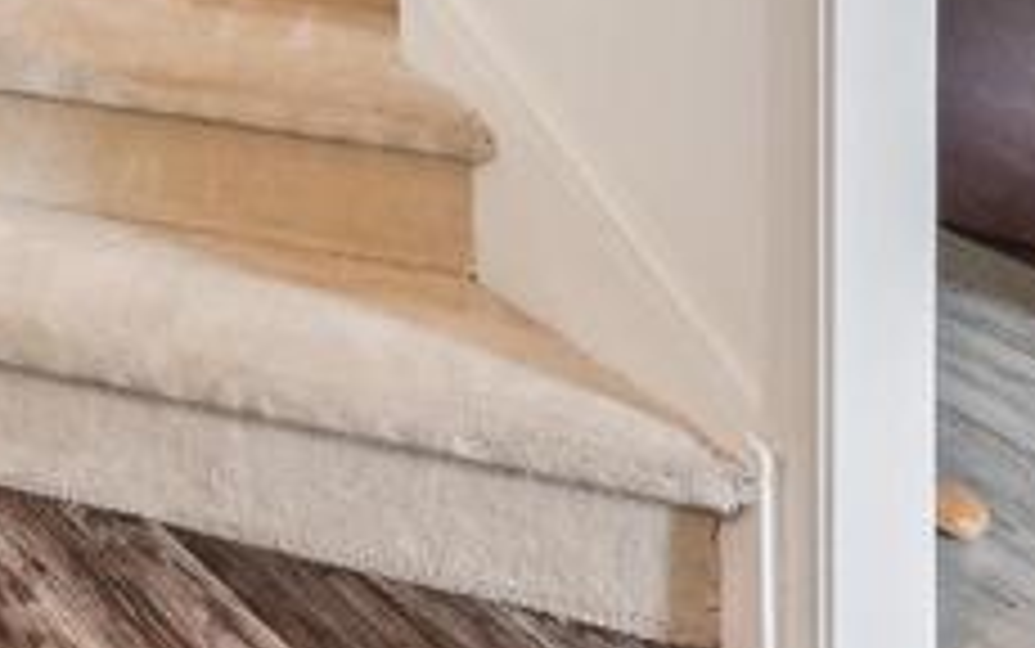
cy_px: -623
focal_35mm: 77
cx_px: -266
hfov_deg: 23.9
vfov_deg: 14.3
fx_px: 2173
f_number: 8
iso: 200
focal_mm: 17
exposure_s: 1/5
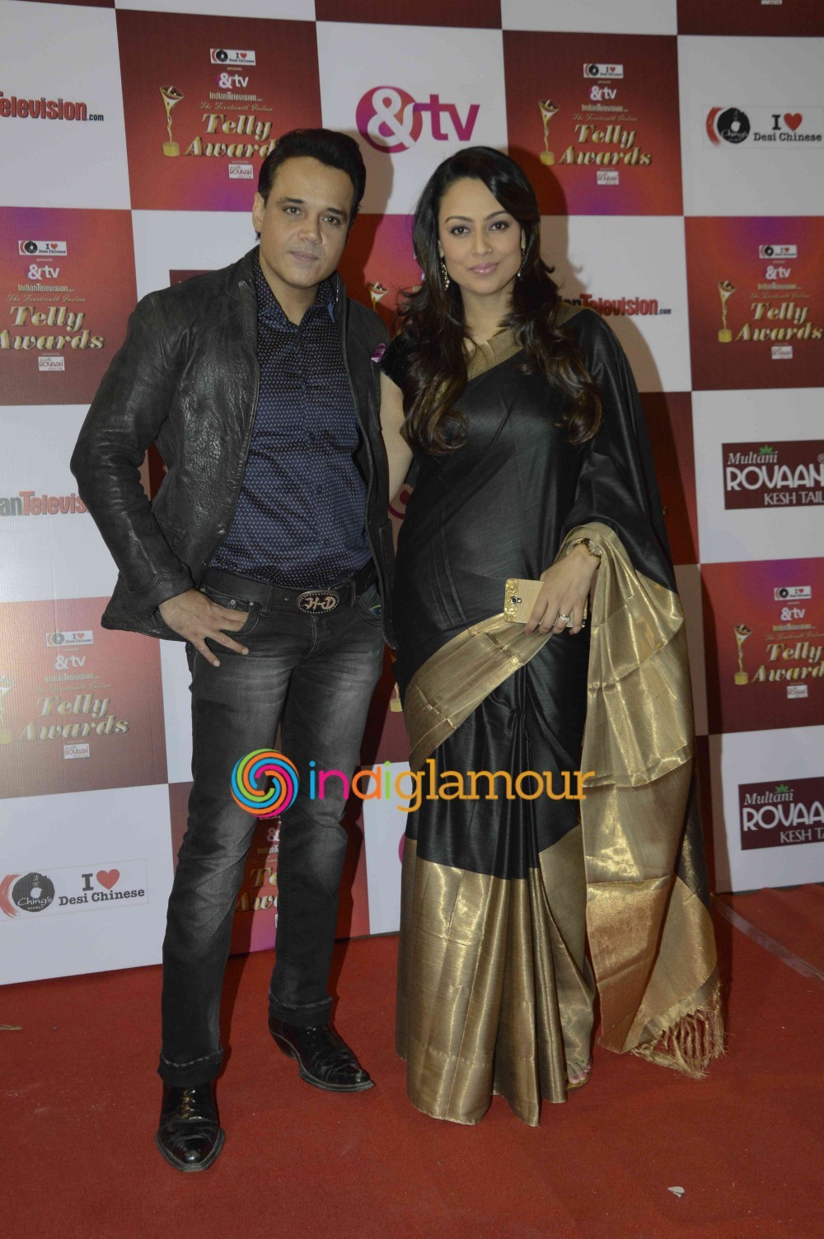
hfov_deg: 29.8
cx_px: 412
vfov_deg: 43.6
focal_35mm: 45
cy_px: 620
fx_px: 1548
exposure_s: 1/160
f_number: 8
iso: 800
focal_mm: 30
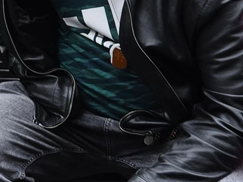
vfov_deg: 8.2
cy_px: -248
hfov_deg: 9.1
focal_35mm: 168
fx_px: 1179
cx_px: -518
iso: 12
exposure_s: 1/100
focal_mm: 6.3
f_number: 1.7
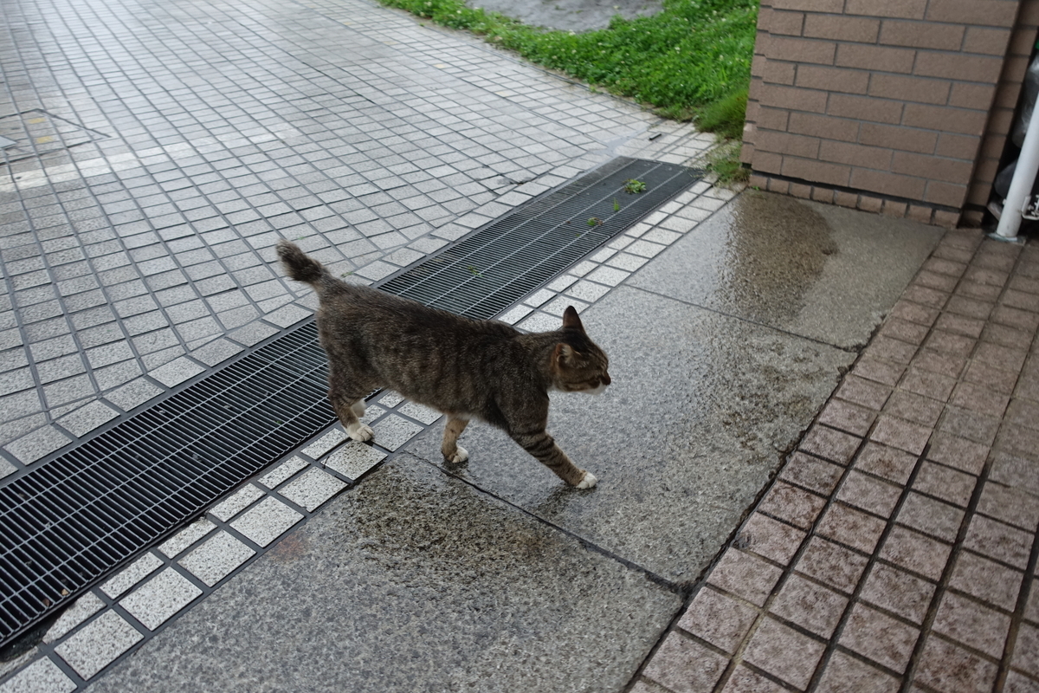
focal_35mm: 24
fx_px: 693
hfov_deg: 73.7
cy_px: 346
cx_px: 520
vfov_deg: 53.1
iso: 320
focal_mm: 8.8
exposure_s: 1/200
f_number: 2.8
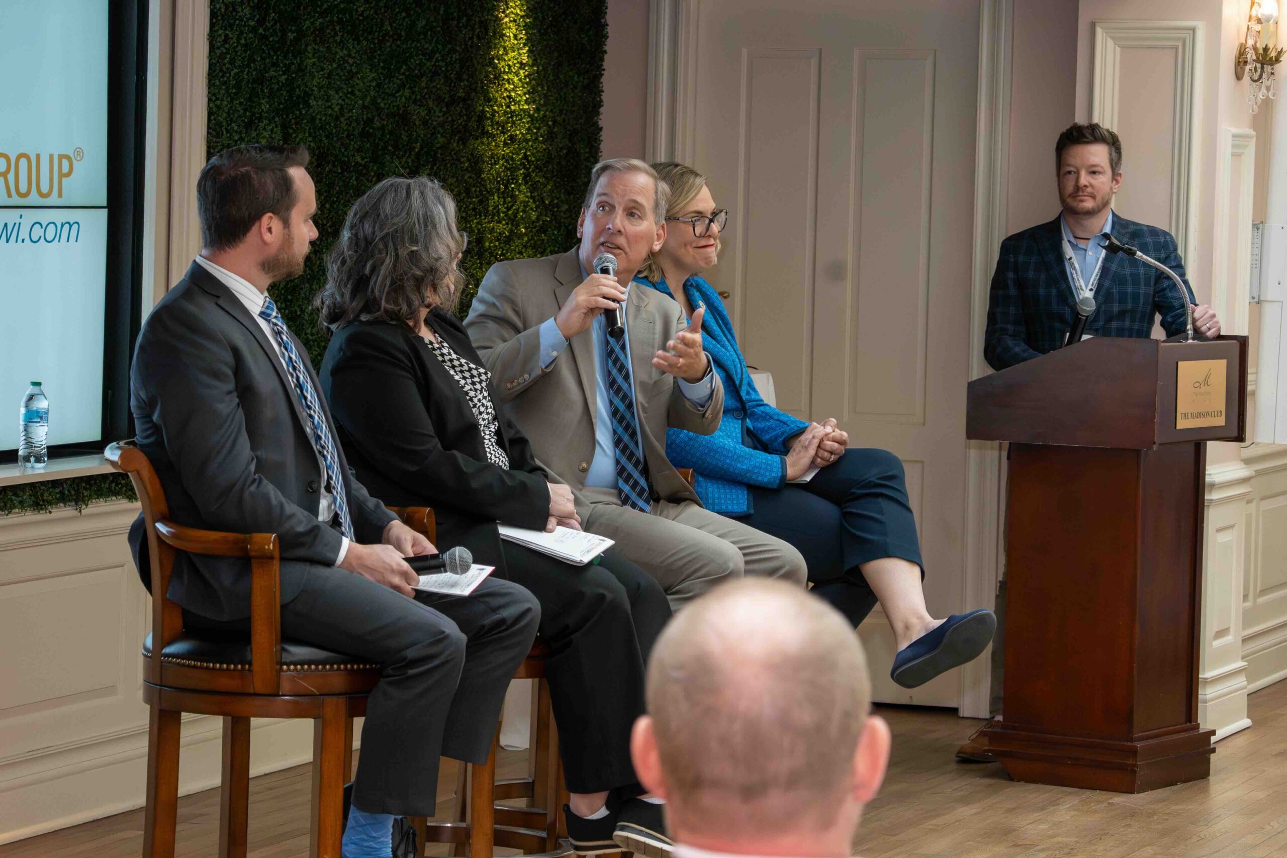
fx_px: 4183
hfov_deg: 17.5
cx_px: 644
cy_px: 429
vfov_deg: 11.7
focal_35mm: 117
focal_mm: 78
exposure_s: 1/200
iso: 5000
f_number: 8
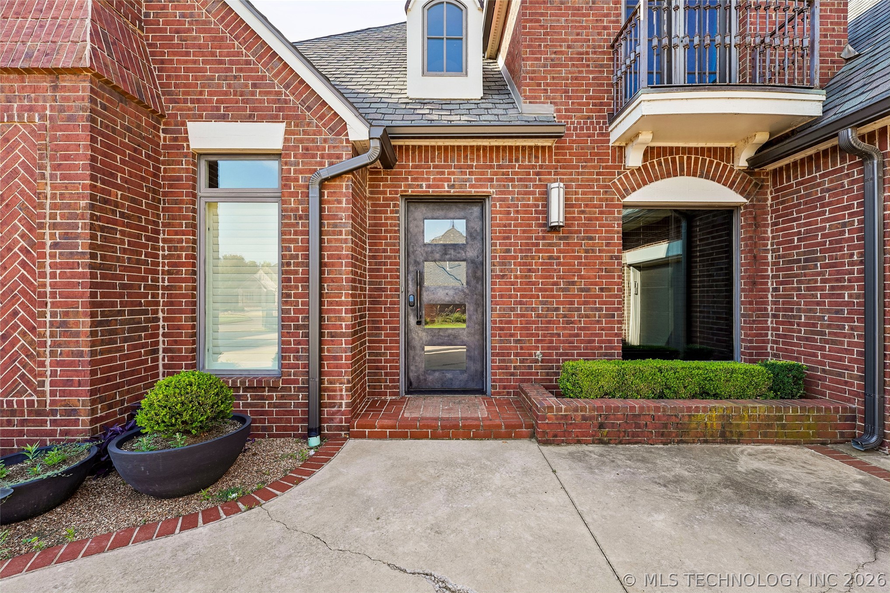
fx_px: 346
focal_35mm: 14
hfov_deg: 104.3
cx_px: 445
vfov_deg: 81.2
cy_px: 296
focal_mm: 14
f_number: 8
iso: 100
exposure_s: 1/30
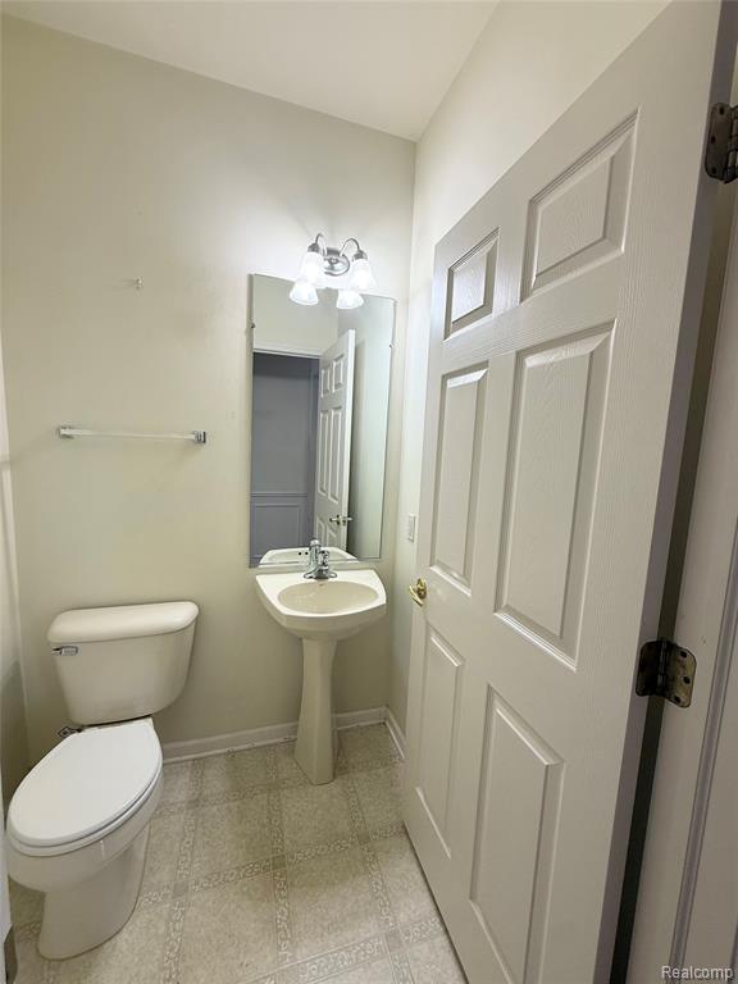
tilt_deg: -6.2
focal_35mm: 14
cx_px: 369
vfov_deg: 102.1
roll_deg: -2.1
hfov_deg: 85.7
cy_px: 492
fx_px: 398
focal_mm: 2.22
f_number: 2.2
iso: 80
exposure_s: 1/120
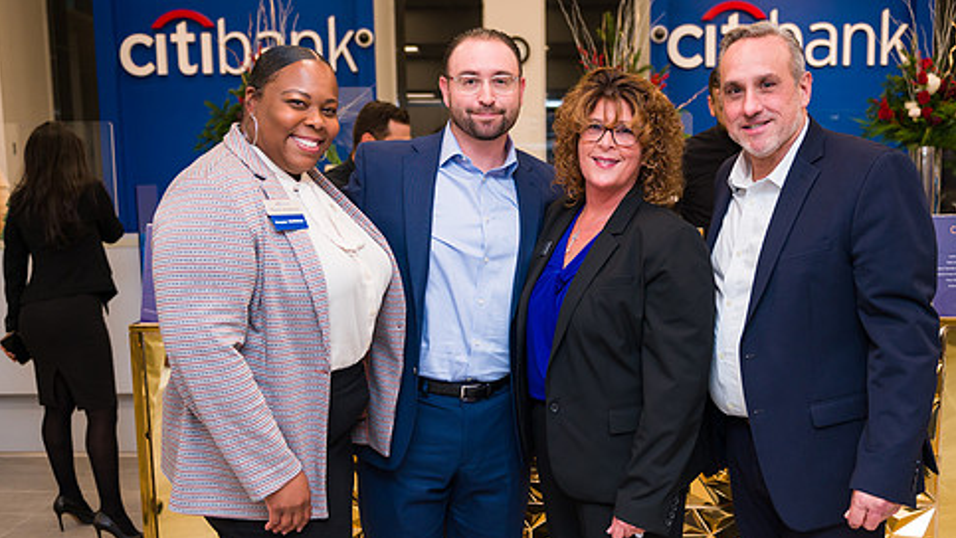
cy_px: 301
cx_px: 525
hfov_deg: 52.7
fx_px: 964
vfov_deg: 31.2
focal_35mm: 38
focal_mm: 29
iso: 400
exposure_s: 1/200
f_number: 3.2
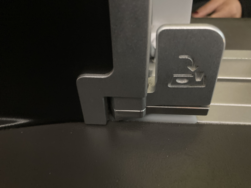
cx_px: 126
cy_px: 94
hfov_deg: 63.4
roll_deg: +2.5
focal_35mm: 28
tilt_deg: -40.3
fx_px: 203
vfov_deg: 49.7
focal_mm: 3.99
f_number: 1.8
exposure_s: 1/15
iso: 1000
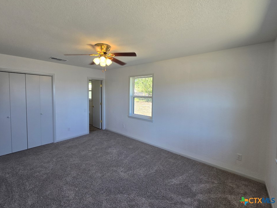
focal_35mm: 14
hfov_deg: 102.0
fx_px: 112
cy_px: 99
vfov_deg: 85.6
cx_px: 133
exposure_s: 1/60
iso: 50
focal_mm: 2.2
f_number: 2.2
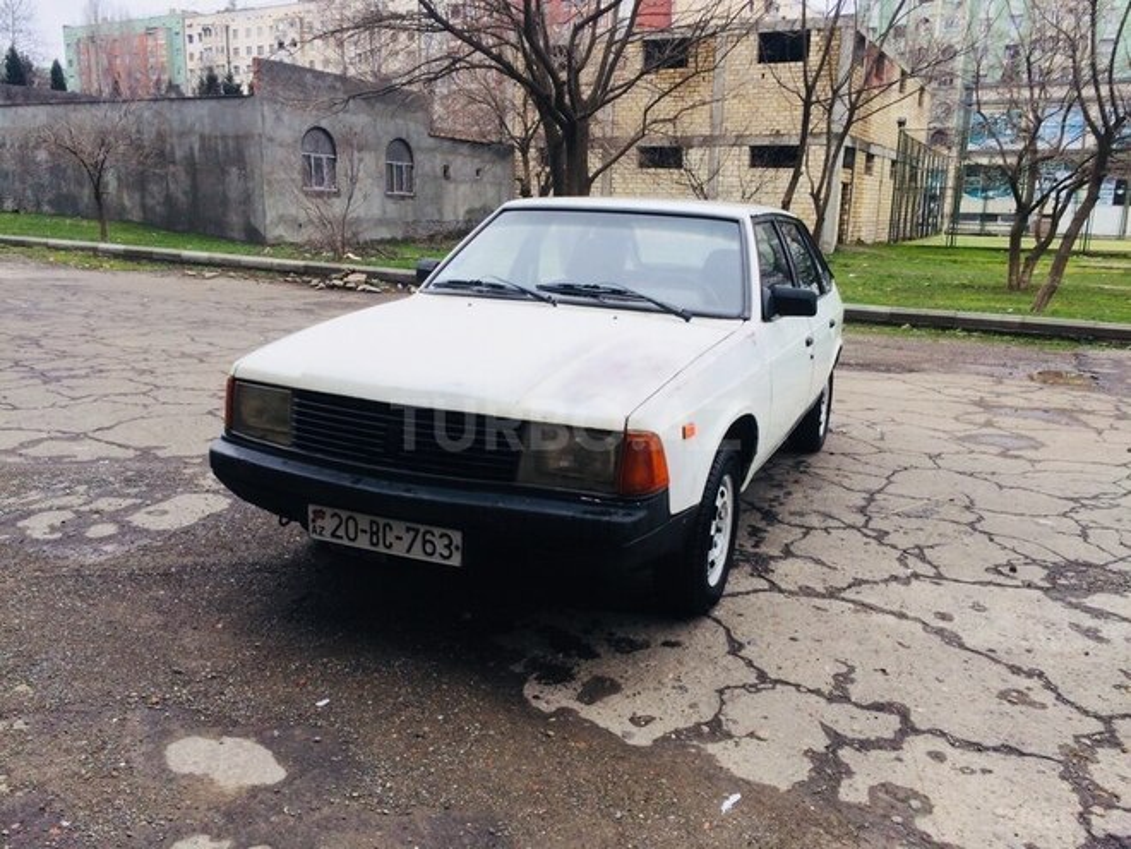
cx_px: 566
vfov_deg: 48.2
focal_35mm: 29
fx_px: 948
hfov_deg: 61.7
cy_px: 424
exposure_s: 1/398
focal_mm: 4.15
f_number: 2.2
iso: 32
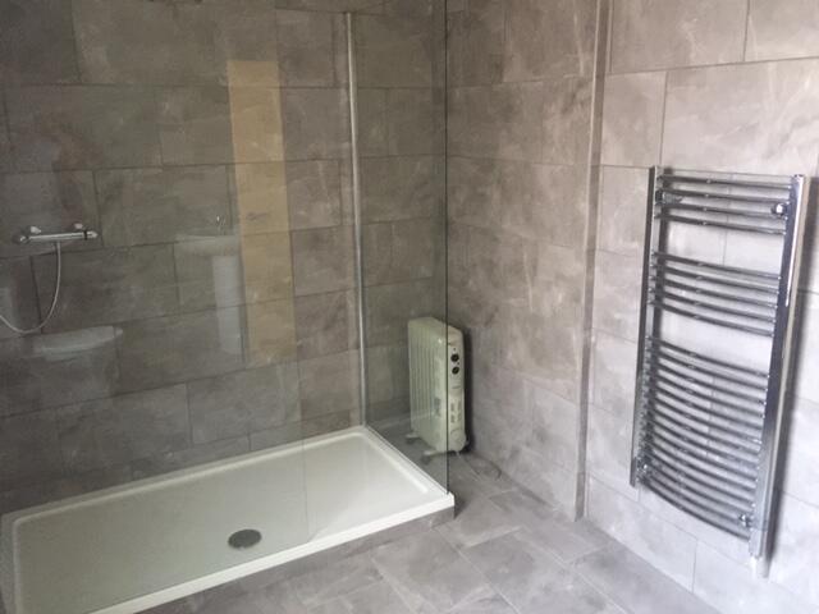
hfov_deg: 61.7
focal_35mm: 29
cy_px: 307
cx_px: 410
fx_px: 686
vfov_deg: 48.2
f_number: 2.2
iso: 160
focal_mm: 4.15
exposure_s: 1/17
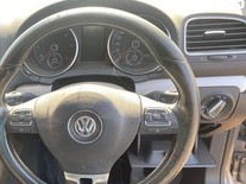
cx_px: 39
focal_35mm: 44
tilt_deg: -37.7
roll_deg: +9.3
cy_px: 135
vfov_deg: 32.3
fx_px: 313
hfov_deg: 40.6
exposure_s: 1/121
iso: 64
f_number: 1.8
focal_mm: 4.25
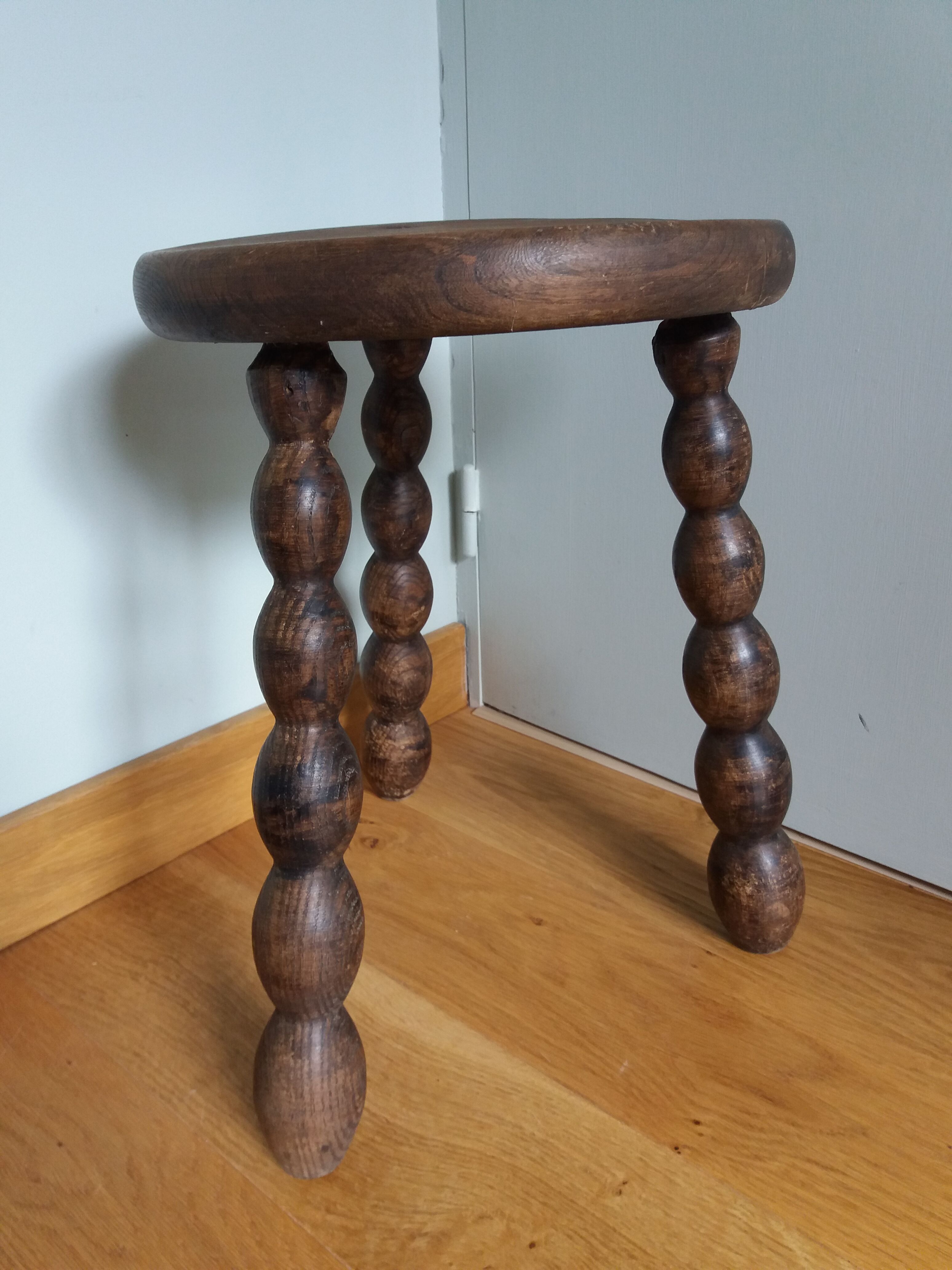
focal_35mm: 28
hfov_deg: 49.7
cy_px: 635
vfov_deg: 63.4
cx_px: 476
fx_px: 1027
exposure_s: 1/33
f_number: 1.9
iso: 100
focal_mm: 3.7
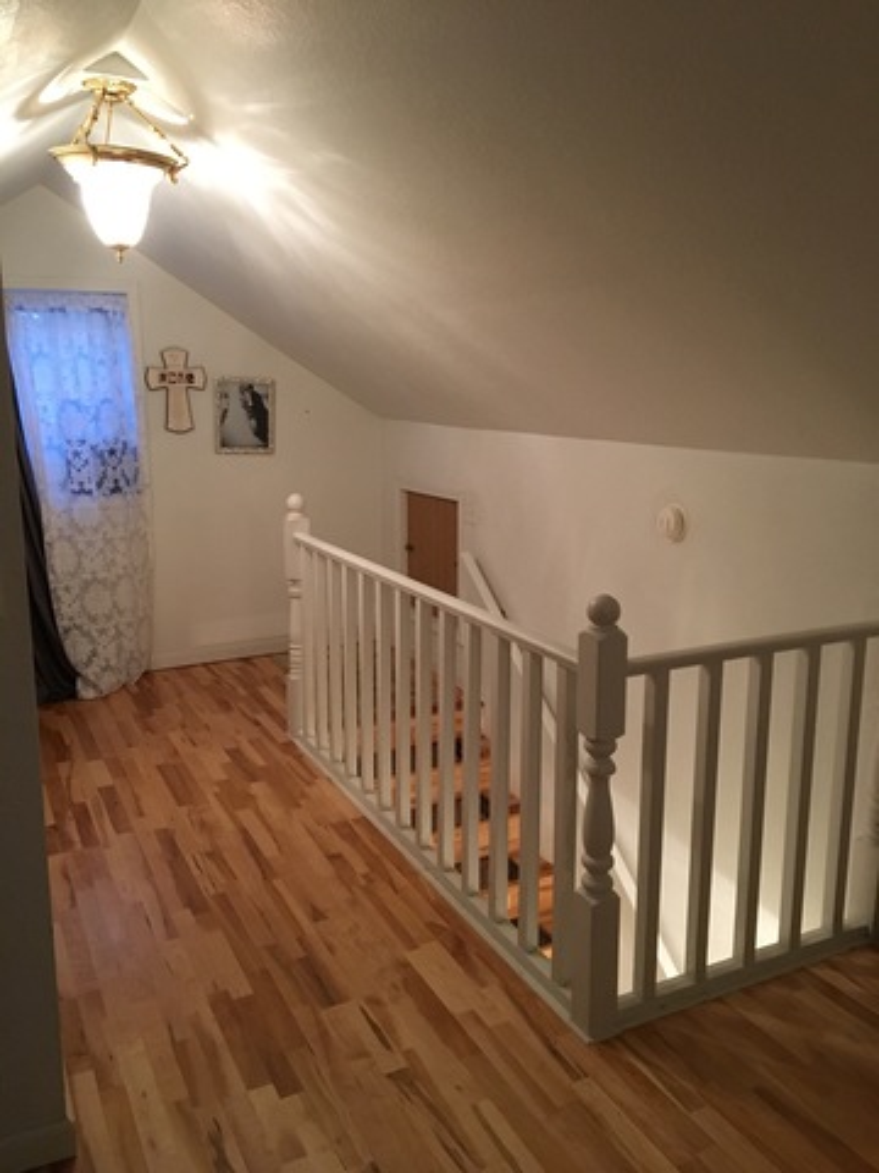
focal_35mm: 29
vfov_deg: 61.7
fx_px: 982
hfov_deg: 48.2
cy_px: 586
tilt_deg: -11.3
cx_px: 440
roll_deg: +0.1
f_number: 2.2
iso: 200
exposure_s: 1/24
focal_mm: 4.15
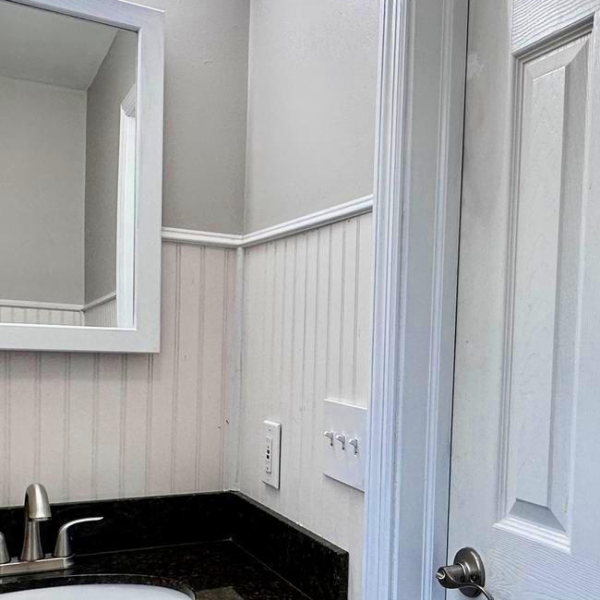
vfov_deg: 42.4
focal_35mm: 39
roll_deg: -1.6
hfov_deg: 41.9
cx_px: 428
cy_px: 386
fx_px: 765
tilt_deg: -2.8
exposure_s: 1/120
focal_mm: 2.22
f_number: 2.2
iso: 200
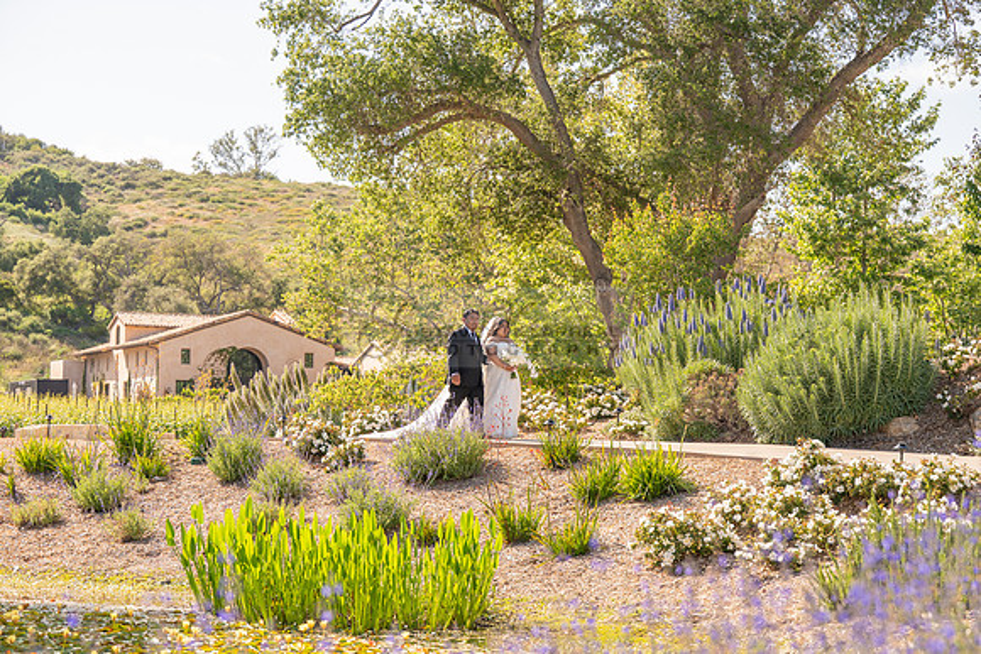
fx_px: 2017
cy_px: 327
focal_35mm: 74
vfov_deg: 18.4
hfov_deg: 27.3
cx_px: 490
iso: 200
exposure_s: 1/1000
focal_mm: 74
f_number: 4.5
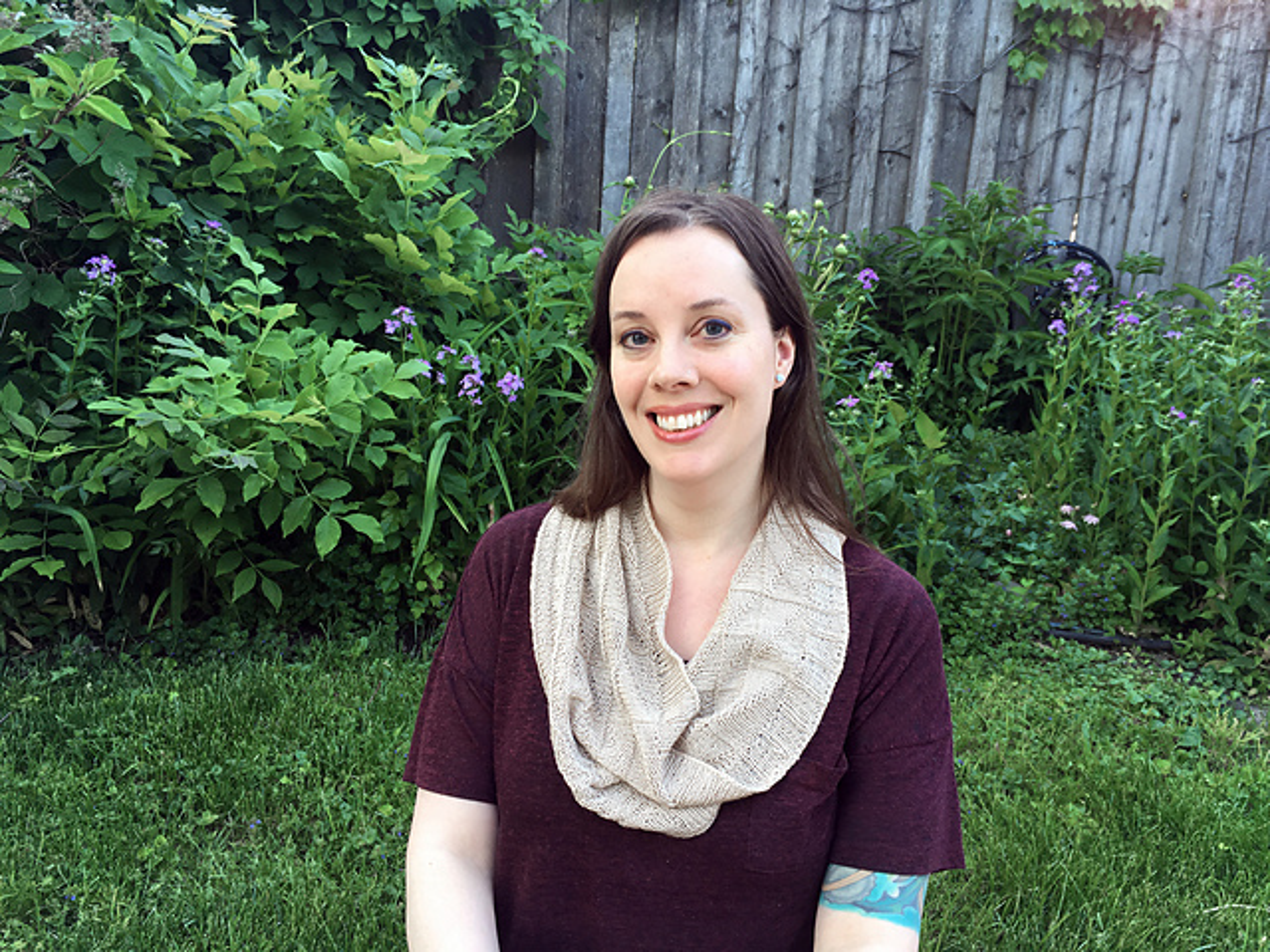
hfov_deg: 61.7
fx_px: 1064
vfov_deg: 48.2
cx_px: 635
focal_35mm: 29
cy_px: 476
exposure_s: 1/60
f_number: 2.2
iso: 32
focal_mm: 4.15
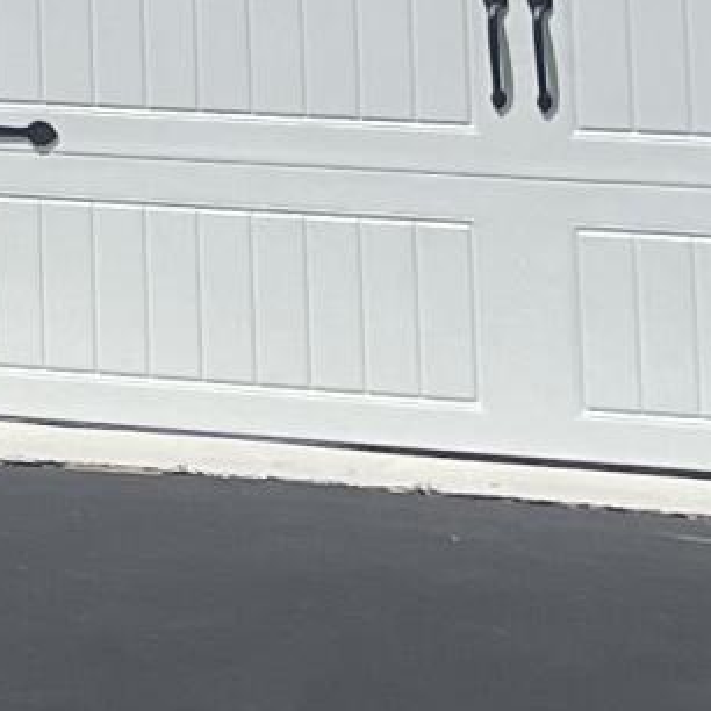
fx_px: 5229
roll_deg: -2.9
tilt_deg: +11.6
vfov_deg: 7.3
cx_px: -1710
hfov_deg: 6.7
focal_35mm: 225
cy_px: -981
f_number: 1.6
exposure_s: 1/4464
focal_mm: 4.2
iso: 32
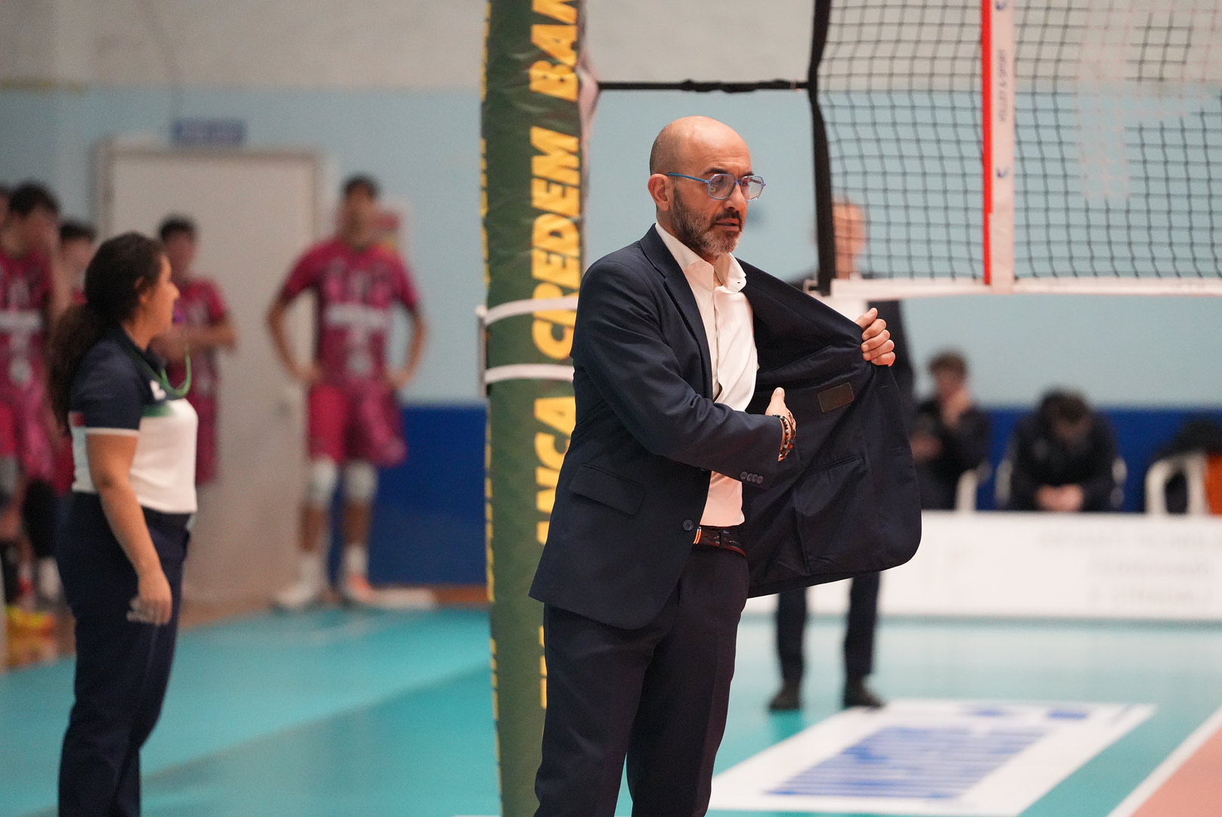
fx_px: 6794
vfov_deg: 6.9
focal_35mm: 200
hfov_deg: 10.3
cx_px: 611
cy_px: 408
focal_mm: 200
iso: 12800
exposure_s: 1/2000
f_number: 2.8
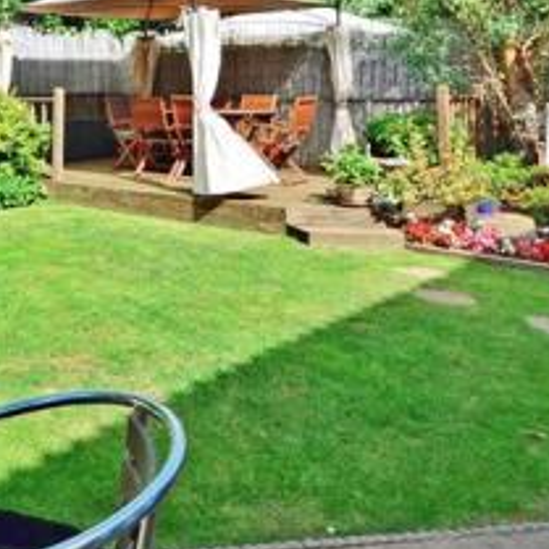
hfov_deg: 37.6
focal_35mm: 40
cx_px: 8
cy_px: 67
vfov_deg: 39.2
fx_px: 718
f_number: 11
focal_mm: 10
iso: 200
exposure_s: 1/80
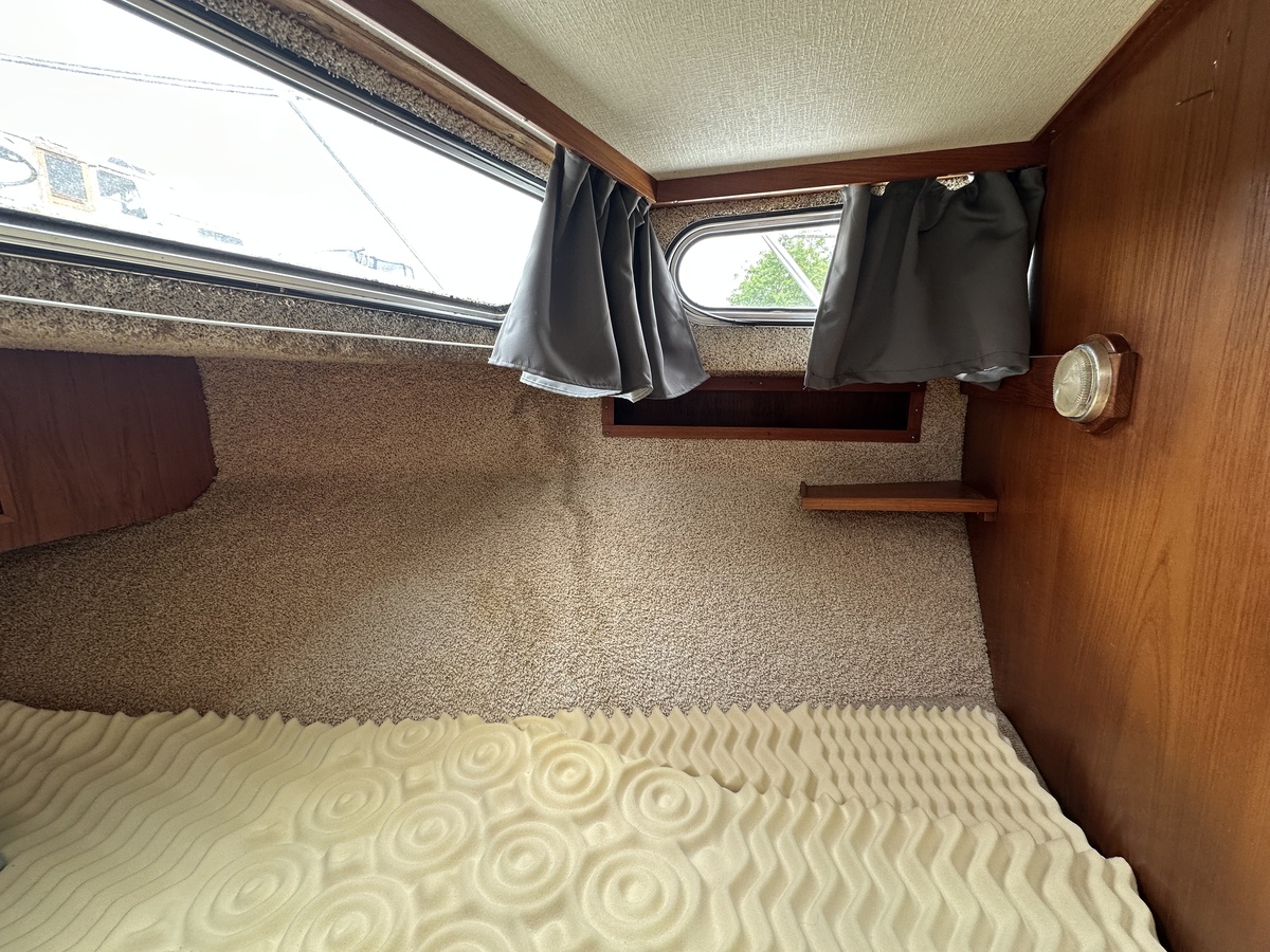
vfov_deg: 85.7
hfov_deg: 102.1
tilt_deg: -9.5
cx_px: 635
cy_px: 476
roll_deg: +2.6
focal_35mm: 14
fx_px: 514
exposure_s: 1/99
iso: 80
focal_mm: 2.22
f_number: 2.2
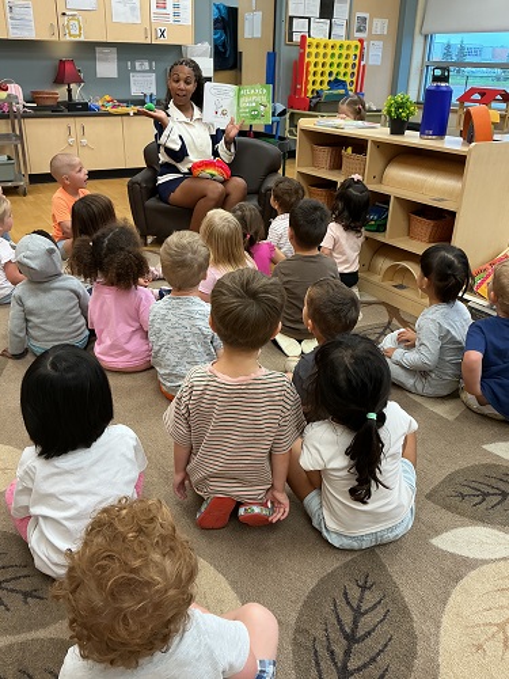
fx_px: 569
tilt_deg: -26.1
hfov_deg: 48.2
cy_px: 340
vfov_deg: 61.7
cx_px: 254
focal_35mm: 29
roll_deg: -0.2
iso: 50
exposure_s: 1/60
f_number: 1.8
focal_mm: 3
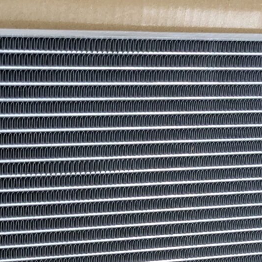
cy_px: 357
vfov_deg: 15.4
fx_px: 916
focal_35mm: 107
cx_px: 125
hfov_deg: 16.3
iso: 610
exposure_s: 1/50
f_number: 1.89
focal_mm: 5.43
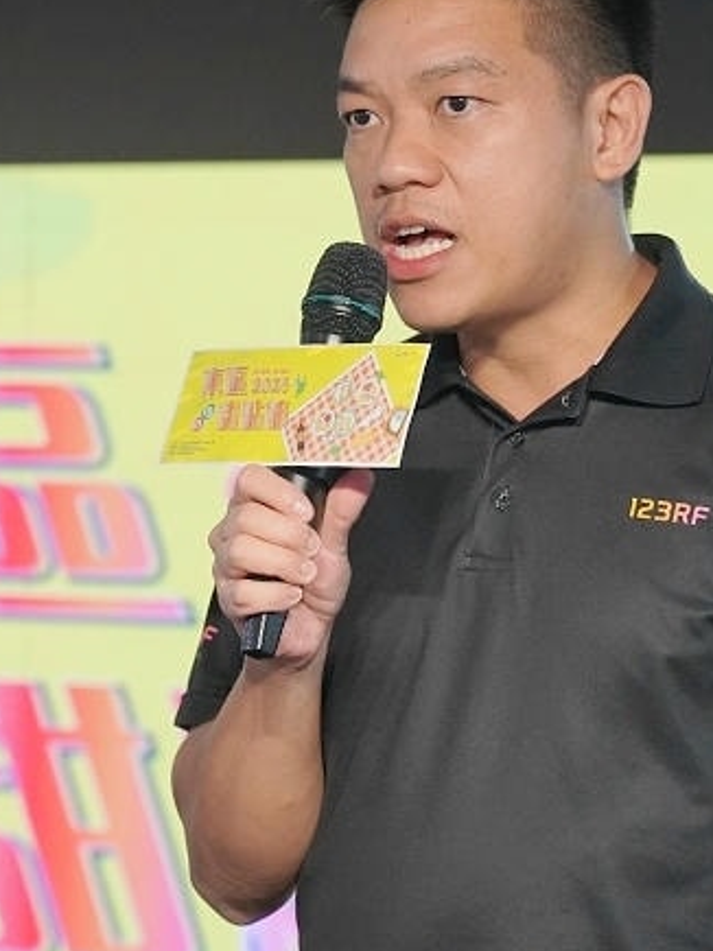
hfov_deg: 7.4
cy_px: 199
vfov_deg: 9.9
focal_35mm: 199
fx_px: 5468
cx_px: 125
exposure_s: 1/160
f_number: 4
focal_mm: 75
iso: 3200
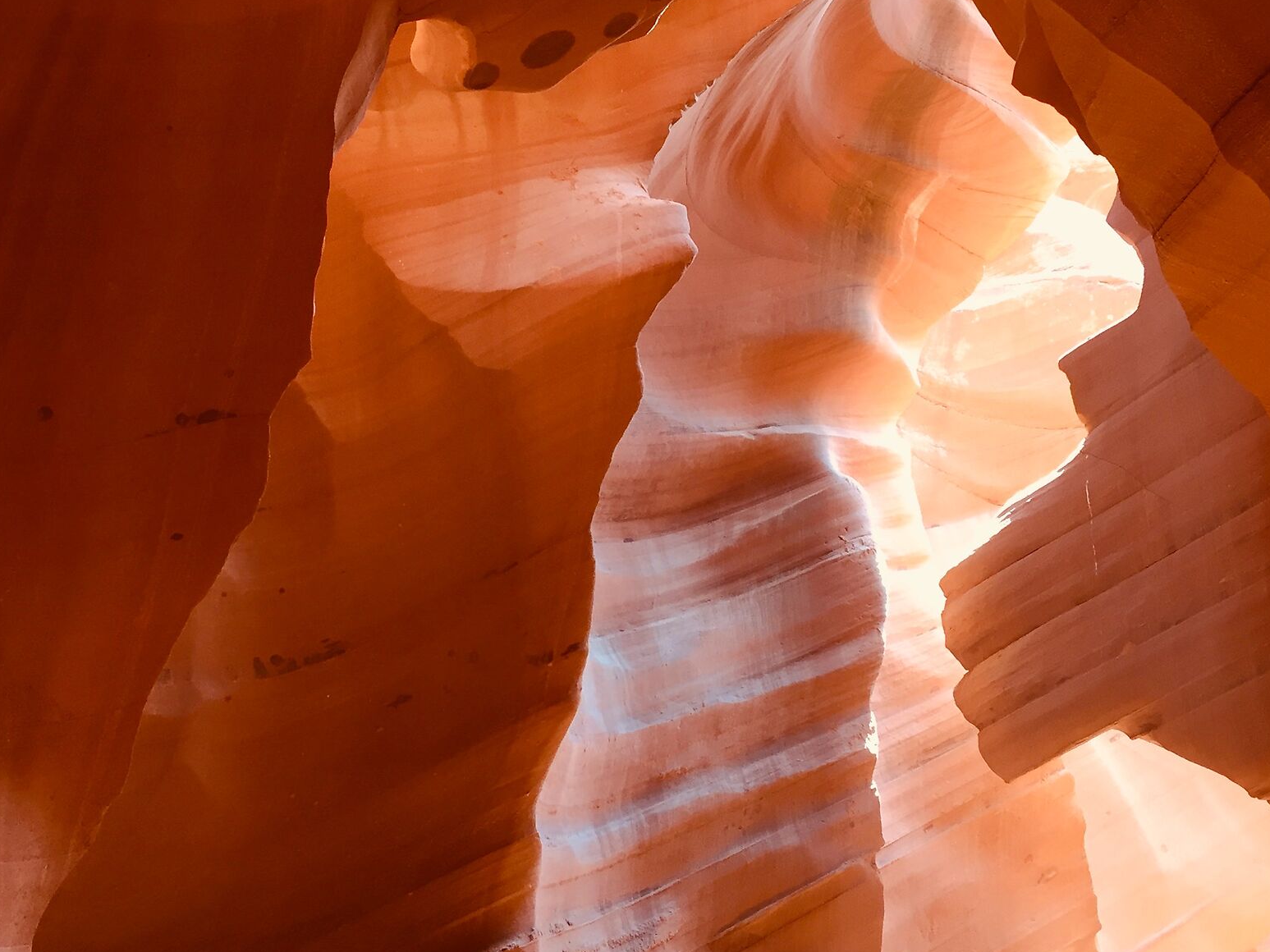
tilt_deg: +26.7
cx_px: 595
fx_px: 1651
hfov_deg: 42.1
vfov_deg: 31.9
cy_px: 323
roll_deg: +1.2
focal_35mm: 45
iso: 32
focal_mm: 4.15
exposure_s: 1/40
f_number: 2.2
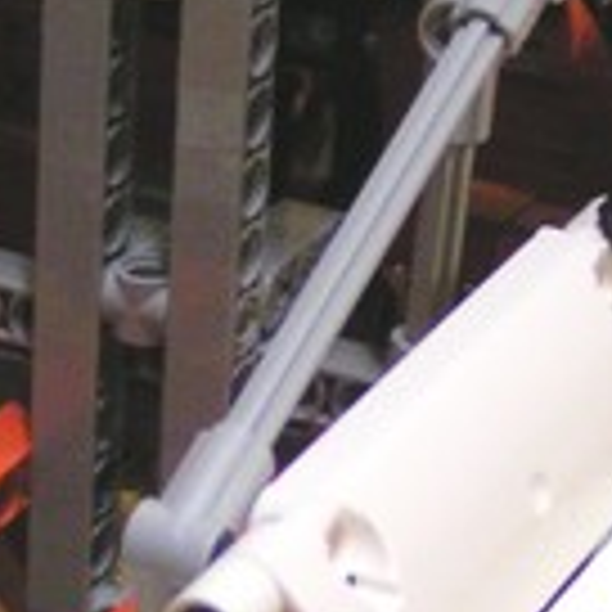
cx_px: 68
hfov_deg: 11.0
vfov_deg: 11.0
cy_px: 616
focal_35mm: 158
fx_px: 3160
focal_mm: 5.8
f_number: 2.8
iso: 200
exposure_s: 1/10
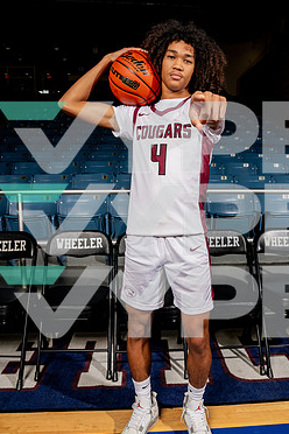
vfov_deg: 63.7
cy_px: 220
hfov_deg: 44.8
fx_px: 349
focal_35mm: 29
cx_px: 170
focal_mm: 24
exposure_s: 1/125
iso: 250
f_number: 7.1
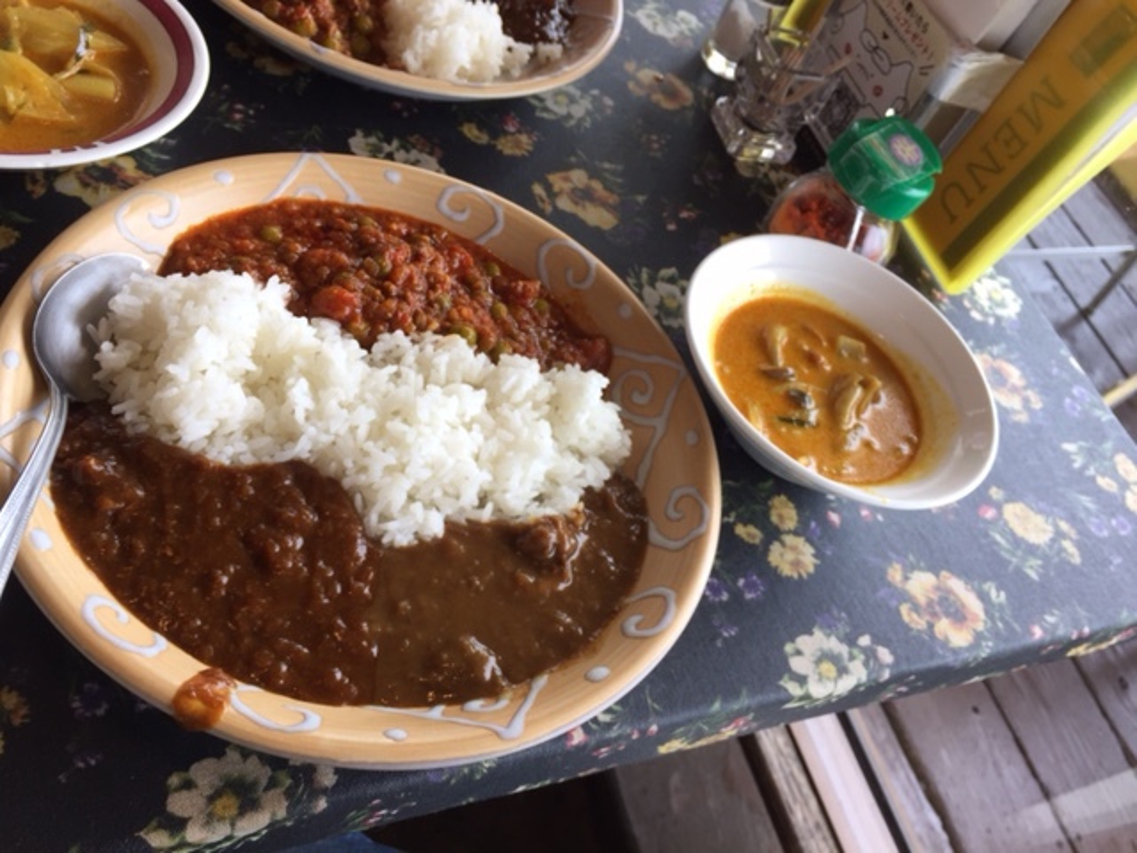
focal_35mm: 29
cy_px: 426
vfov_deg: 48.2
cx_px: 568
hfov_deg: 61.7
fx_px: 953
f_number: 2.2
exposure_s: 1/120
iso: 32
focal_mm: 4.15
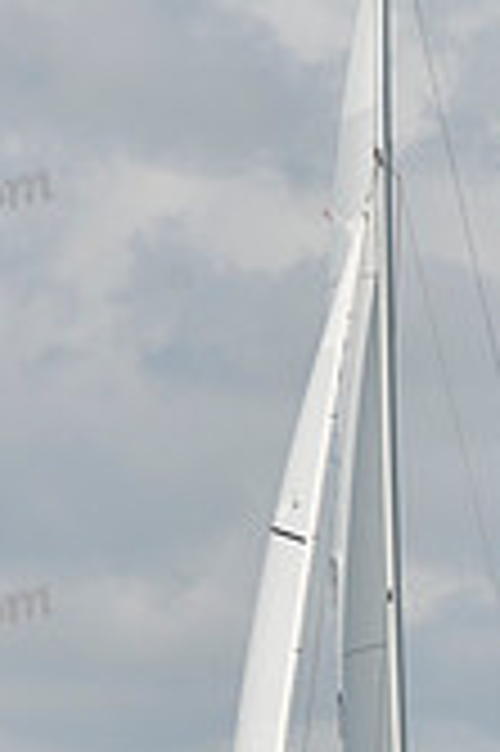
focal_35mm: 695
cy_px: 838
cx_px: 286
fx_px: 14508
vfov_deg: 3.0
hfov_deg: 2.0
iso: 280
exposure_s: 1/1250
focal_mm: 200
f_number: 8
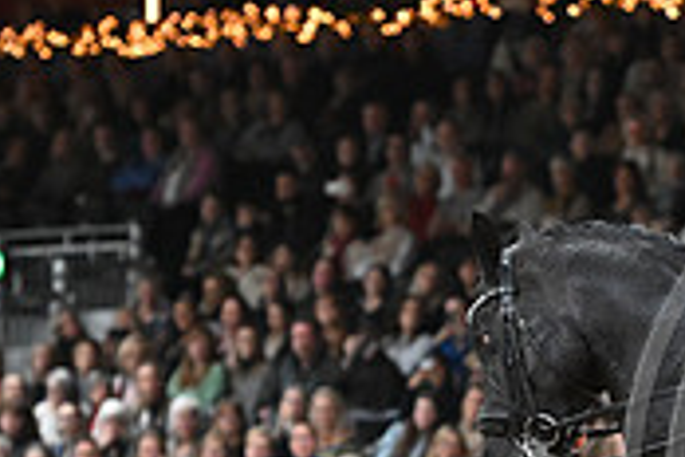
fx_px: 8257
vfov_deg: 3.2
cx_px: 984
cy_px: 435
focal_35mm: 434
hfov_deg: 4.7
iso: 6400
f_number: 3.5
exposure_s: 1/800
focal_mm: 130
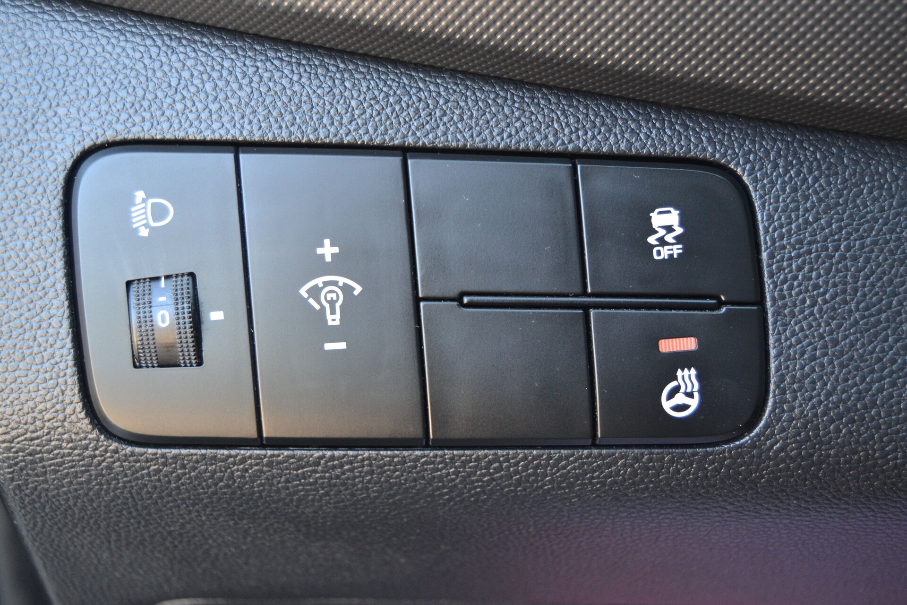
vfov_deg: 23.8
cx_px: 454
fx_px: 1436
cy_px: 302
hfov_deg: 35.1
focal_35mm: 57
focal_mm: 38
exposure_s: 1/60
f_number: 4.8
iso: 1100
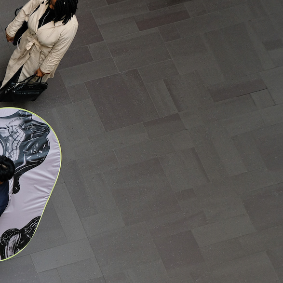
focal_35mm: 75
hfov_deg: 19.5
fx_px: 694
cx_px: -166
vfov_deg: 22.7
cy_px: 237
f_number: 3.6
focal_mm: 18
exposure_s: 1/140
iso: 400
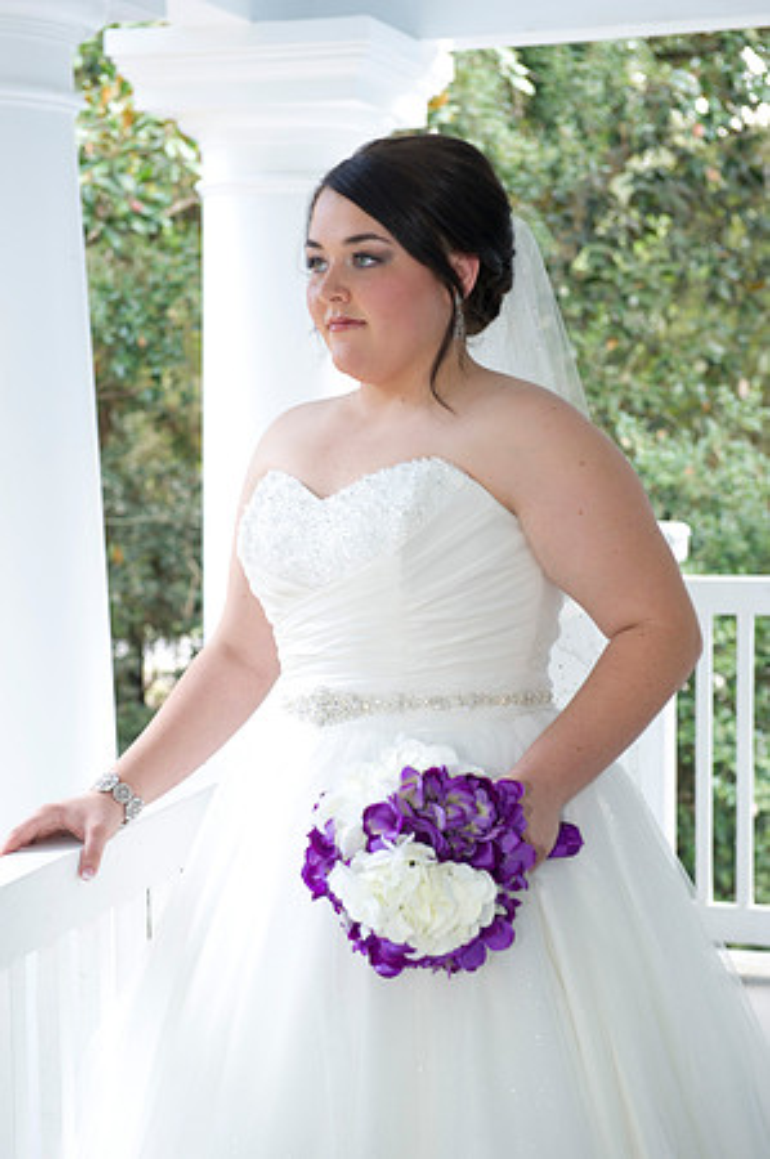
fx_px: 1994
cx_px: 385
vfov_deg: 32.4
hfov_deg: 21.9
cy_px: 580
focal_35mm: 62
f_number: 5.6
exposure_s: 1/50
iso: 320
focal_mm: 62
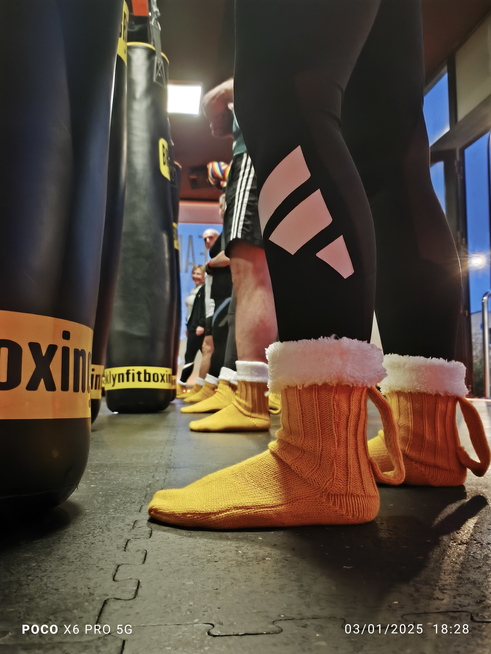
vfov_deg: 56.8
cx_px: 246
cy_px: 327
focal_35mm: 32
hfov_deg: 44.2
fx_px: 605
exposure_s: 1/8.33
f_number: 1.7
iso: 2500
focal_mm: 4.71
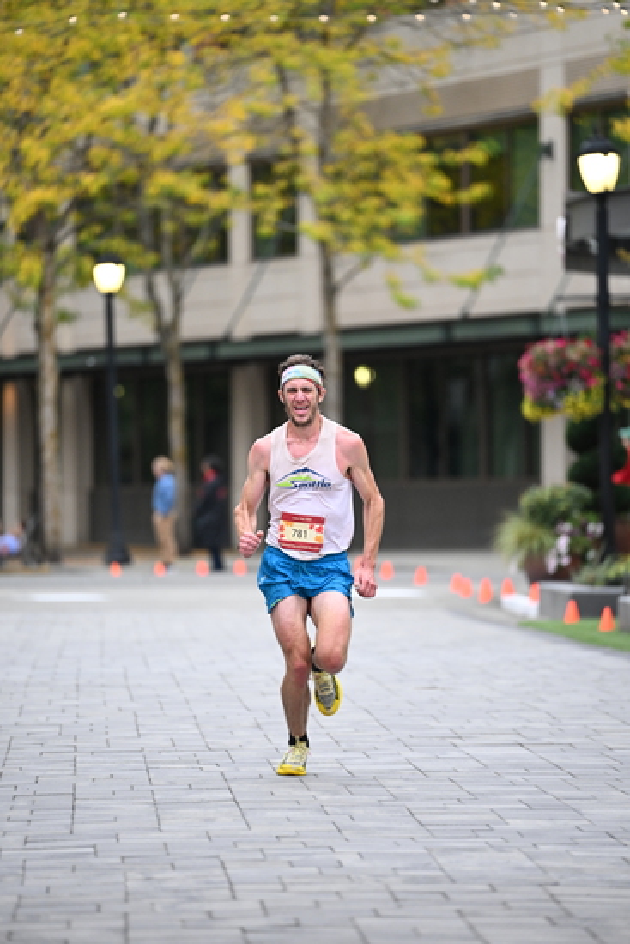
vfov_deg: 10.3
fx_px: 5246
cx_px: 315
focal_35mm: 200
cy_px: 472
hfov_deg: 6.9
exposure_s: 1/800
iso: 1600
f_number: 2.8
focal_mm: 200
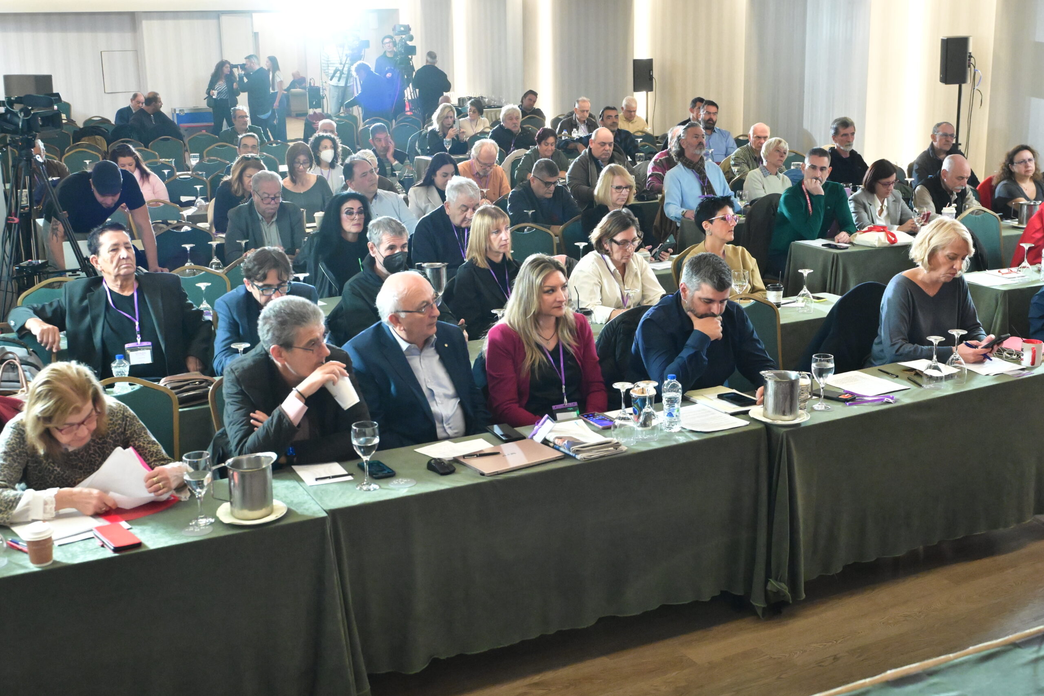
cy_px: 348
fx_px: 1218
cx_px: 522
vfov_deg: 31.9
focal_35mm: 42
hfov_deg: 46.4
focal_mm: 28
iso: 6400
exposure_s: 1/320
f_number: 4
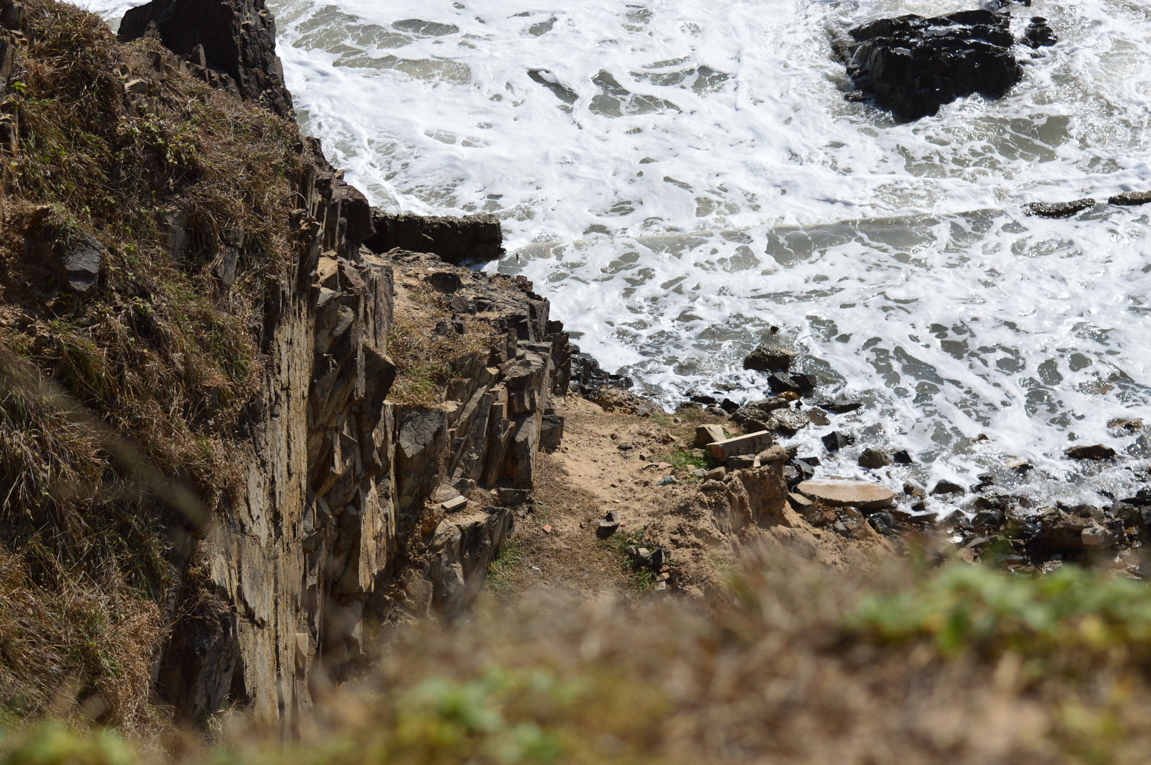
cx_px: 576
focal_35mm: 105
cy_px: 382
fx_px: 3354
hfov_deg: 19.5
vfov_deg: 13.0
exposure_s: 1/4000
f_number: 5.6
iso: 400
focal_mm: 70
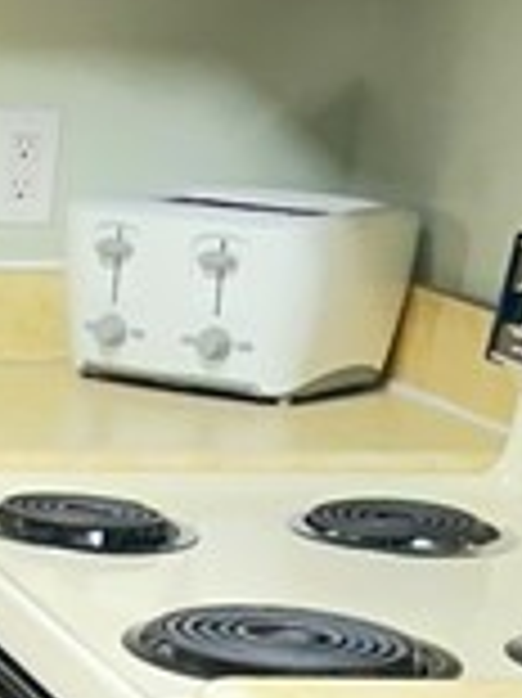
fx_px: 3201
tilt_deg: -17.2
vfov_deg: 12.2
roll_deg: -3.3
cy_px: 824
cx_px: -464
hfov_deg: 8.9
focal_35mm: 159
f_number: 1.78
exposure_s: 1/60
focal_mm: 6.86
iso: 400
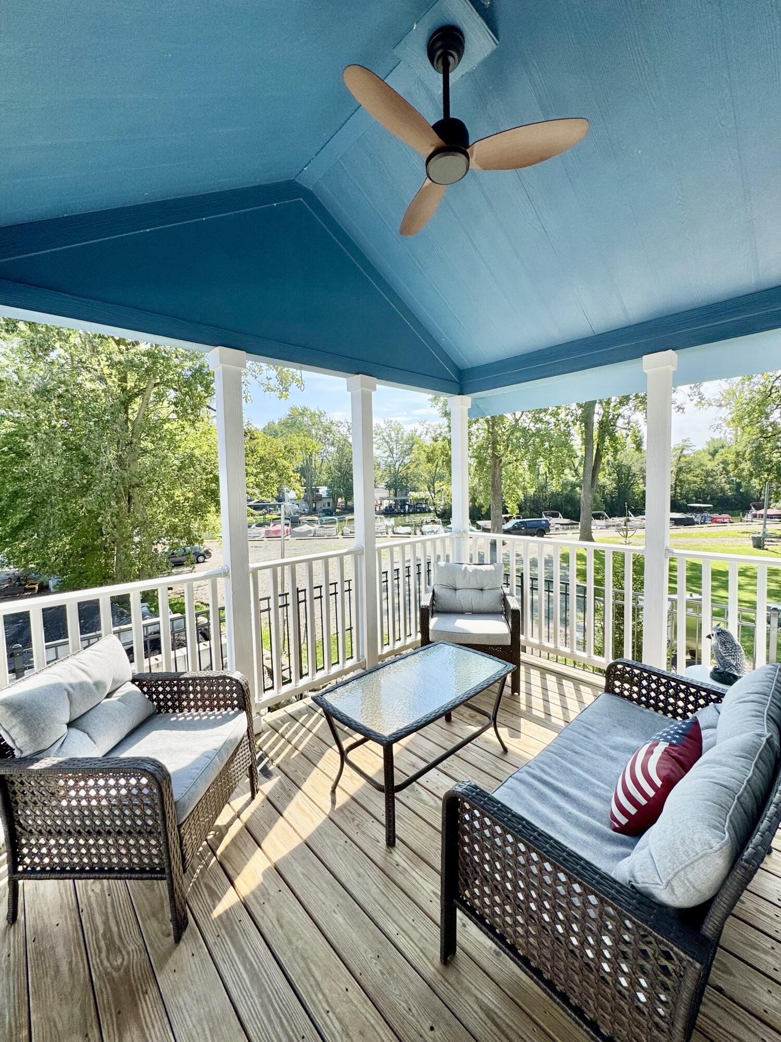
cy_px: 521
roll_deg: +2.3
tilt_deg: -5.0
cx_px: 390
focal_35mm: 14
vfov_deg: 102.1
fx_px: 421
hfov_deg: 85.7
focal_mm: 2.22
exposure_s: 1/993
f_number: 2.2
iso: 50
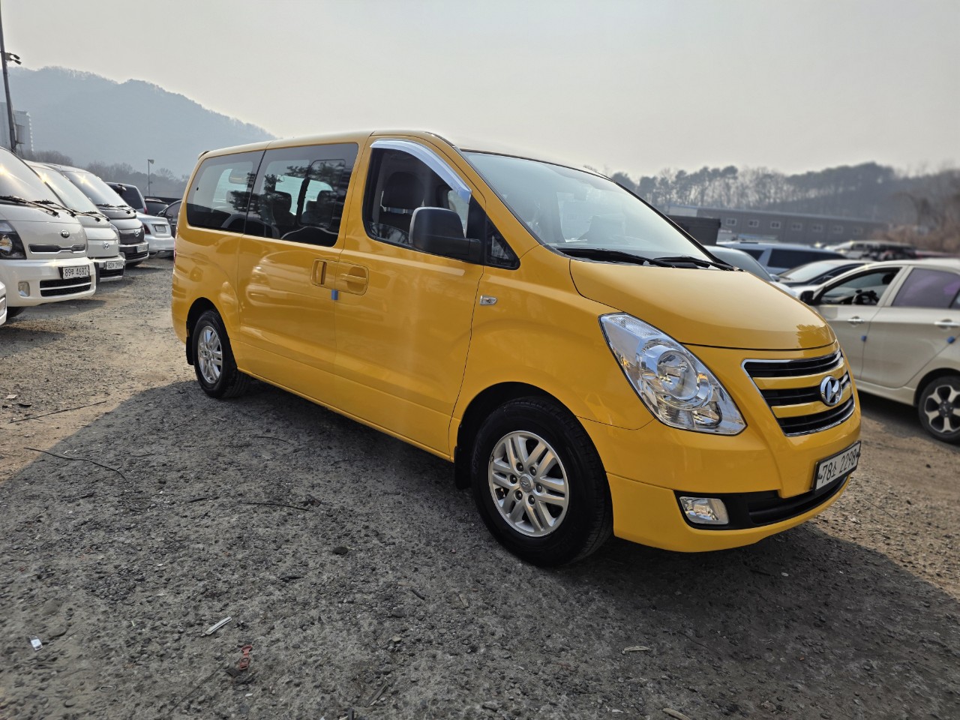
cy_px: 360
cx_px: 480
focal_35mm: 23
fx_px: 638
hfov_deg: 73.9
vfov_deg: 58.9
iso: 50
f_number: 1.7
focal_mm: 6.25
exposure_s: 1/7944
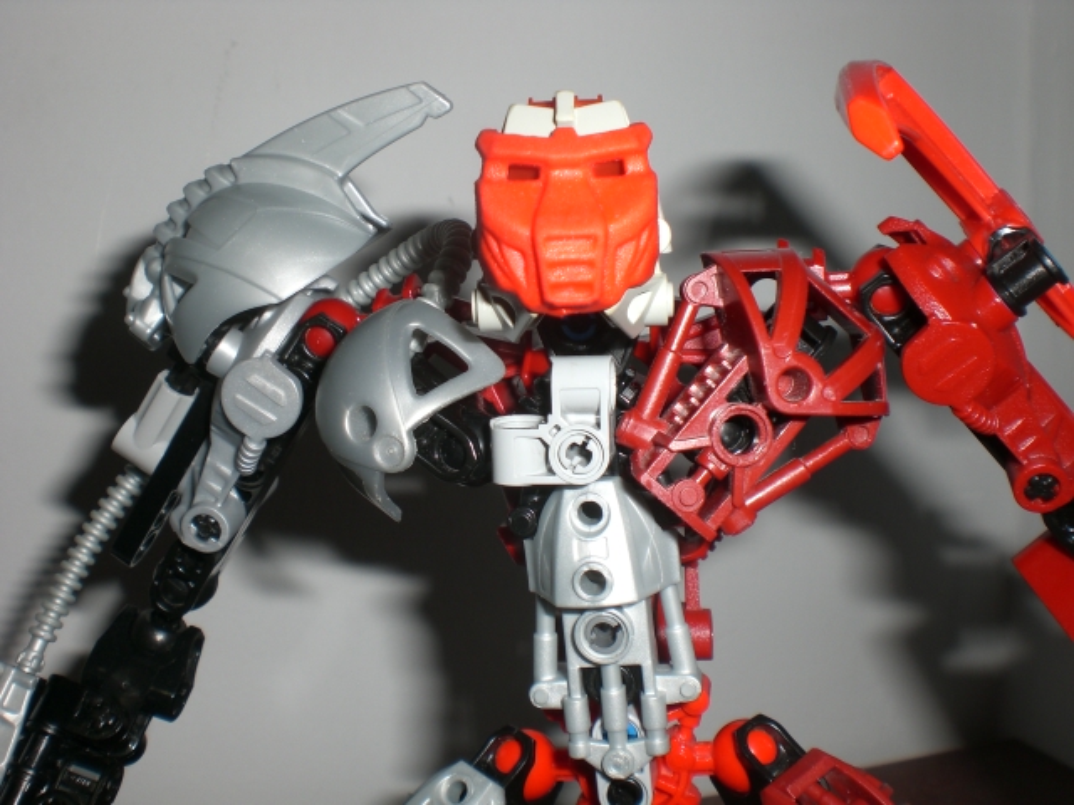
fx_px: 1179
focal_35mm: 38
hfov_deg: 49.0
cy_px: 402
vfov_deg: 37.7
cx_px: 537
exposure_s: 1/60
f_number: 4.4
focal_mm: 6.3
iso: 50
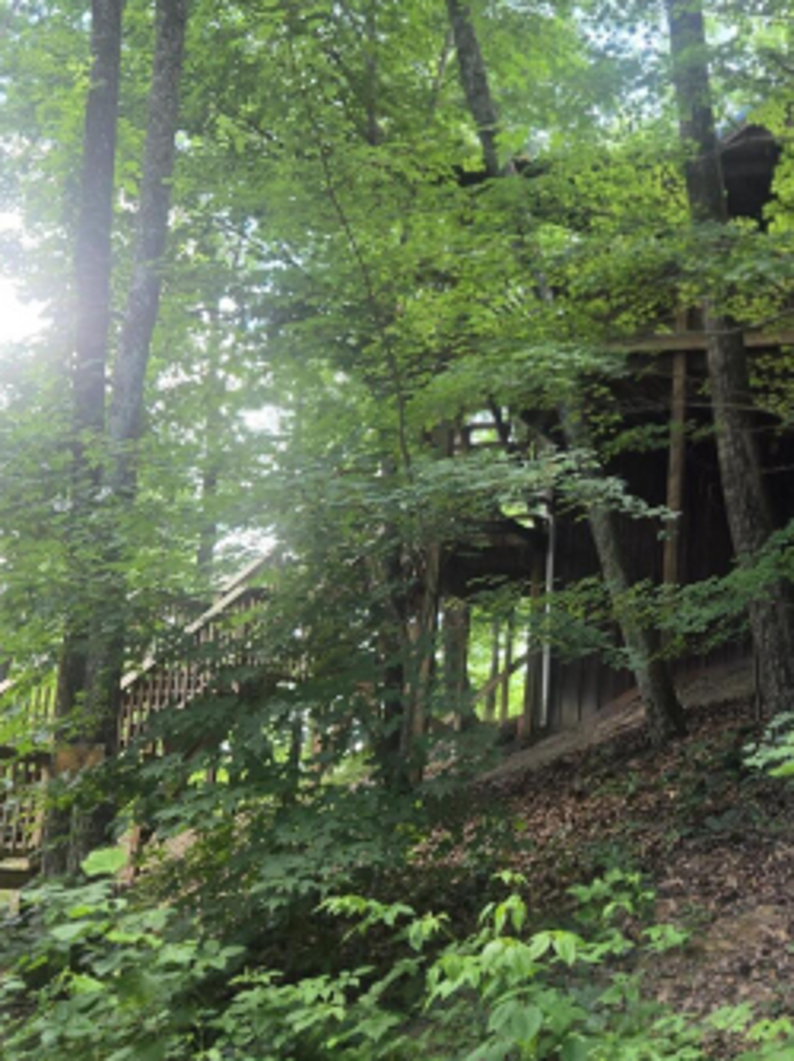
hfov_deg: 29.7
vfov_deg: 41.2
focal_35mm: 46
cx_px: 762
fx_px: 1409
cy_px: 469
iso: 64
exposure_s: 1/120
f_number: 1.8
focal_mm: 5.4
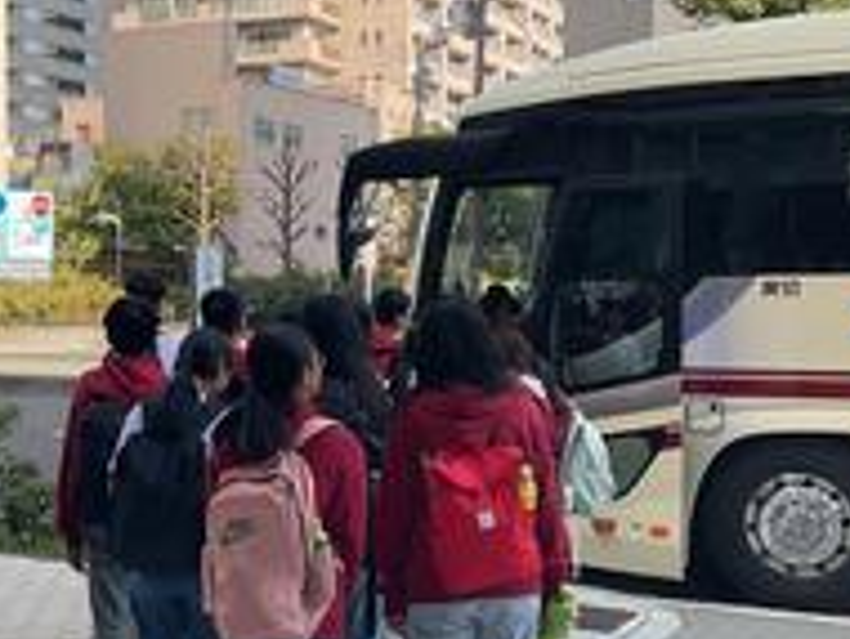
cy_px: 366
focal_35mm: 61
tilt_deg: -3.2
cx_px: 233
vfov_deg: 24.1
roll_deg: -0.8
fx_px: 1500
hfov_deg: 31.2
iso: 16
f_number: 1.8
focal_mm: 3
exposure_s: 1/324
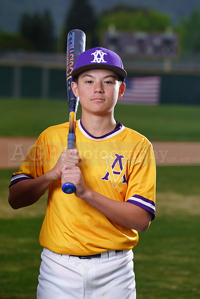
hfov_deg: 6.3
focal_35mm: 218
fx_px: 1815
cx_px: 100
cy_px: 150
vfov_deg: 9.4
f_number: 8
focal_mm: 218
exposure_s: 1/250
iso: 100
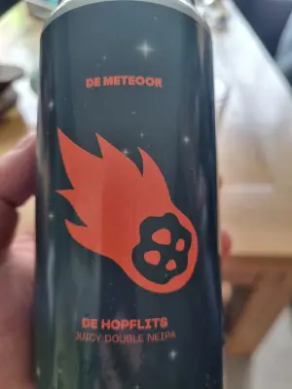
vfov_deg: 67.3
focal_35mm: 26
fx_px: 292
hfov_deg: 53.1
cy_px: 194
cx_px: 146
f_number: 1.8
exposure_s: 1/50
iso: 500
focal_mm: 5.4
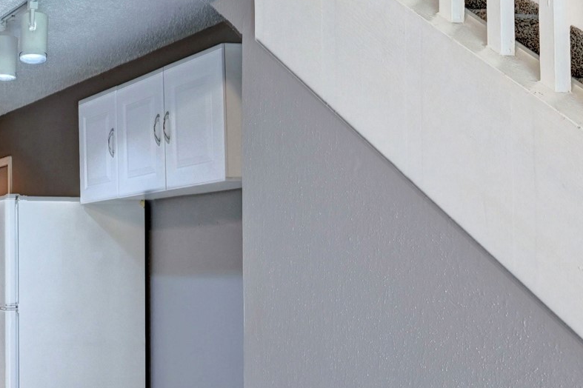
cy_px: 252
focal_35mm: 59
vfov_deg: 22.8
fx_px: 961
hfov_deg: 30.2
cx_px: -58
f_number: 8
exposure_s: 1/4
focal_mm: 21.5
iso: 400
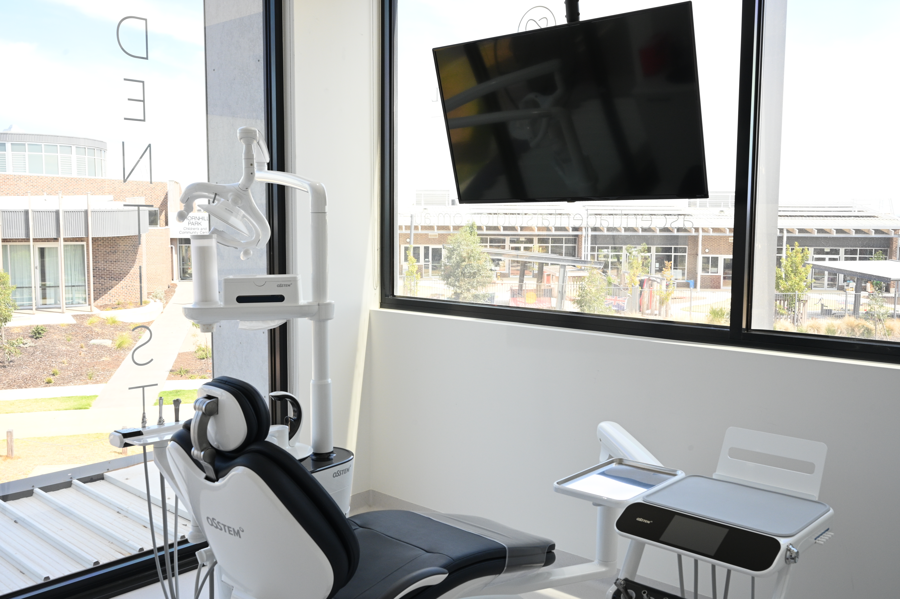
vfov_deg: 37.8
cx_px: 450
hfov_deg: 54.5
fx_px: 874
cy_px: 300
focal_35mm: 35
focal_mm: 35
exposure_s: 1/80
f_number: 13
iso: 1000
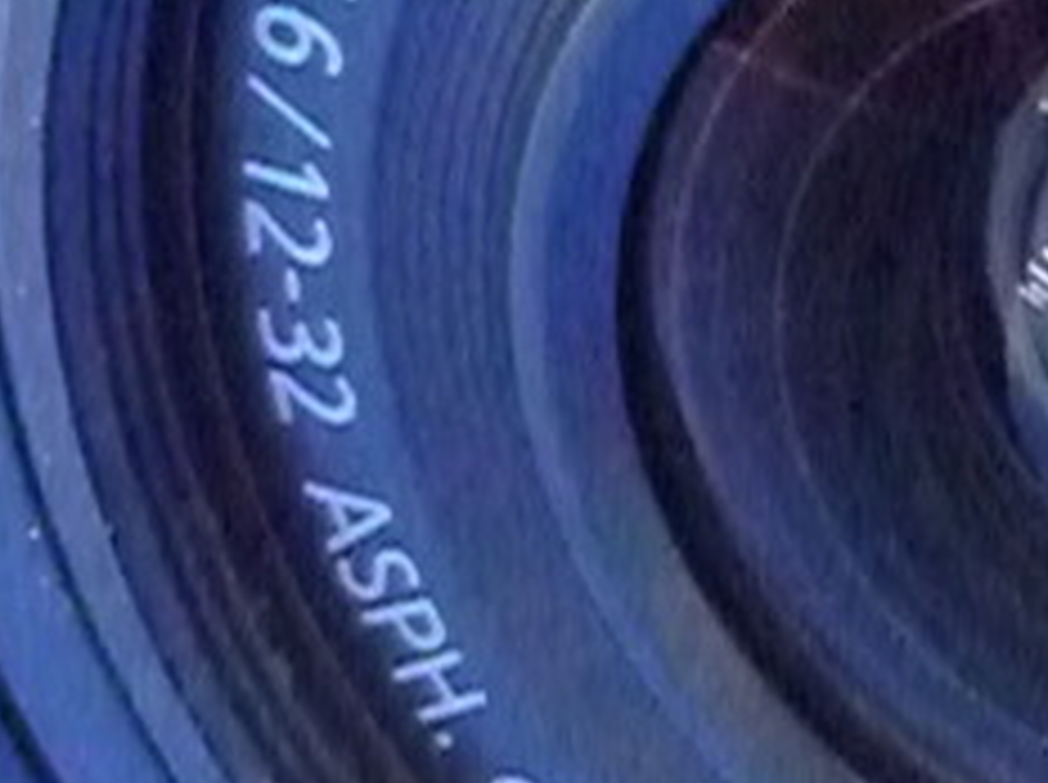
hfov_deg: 14.6
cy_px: 297
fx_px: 3899
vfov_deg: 11.5
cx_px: 1381
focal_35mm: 129
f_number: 2.8
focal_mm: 4.5
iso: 2500
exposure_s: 1/60
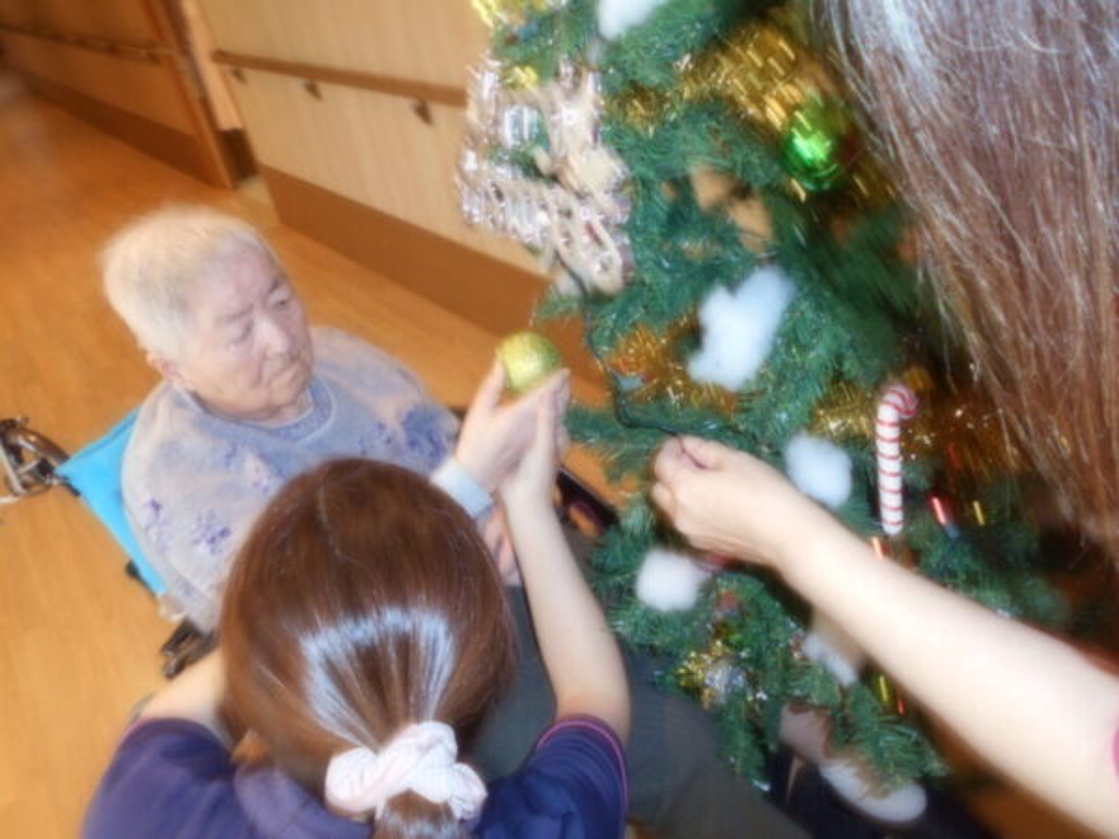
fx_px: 840
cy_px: 420
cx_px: 560
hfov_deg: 67.3
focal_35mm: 26
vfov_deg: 53.1
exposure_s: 1/25
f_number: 3.2
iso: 200
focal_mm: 4.6
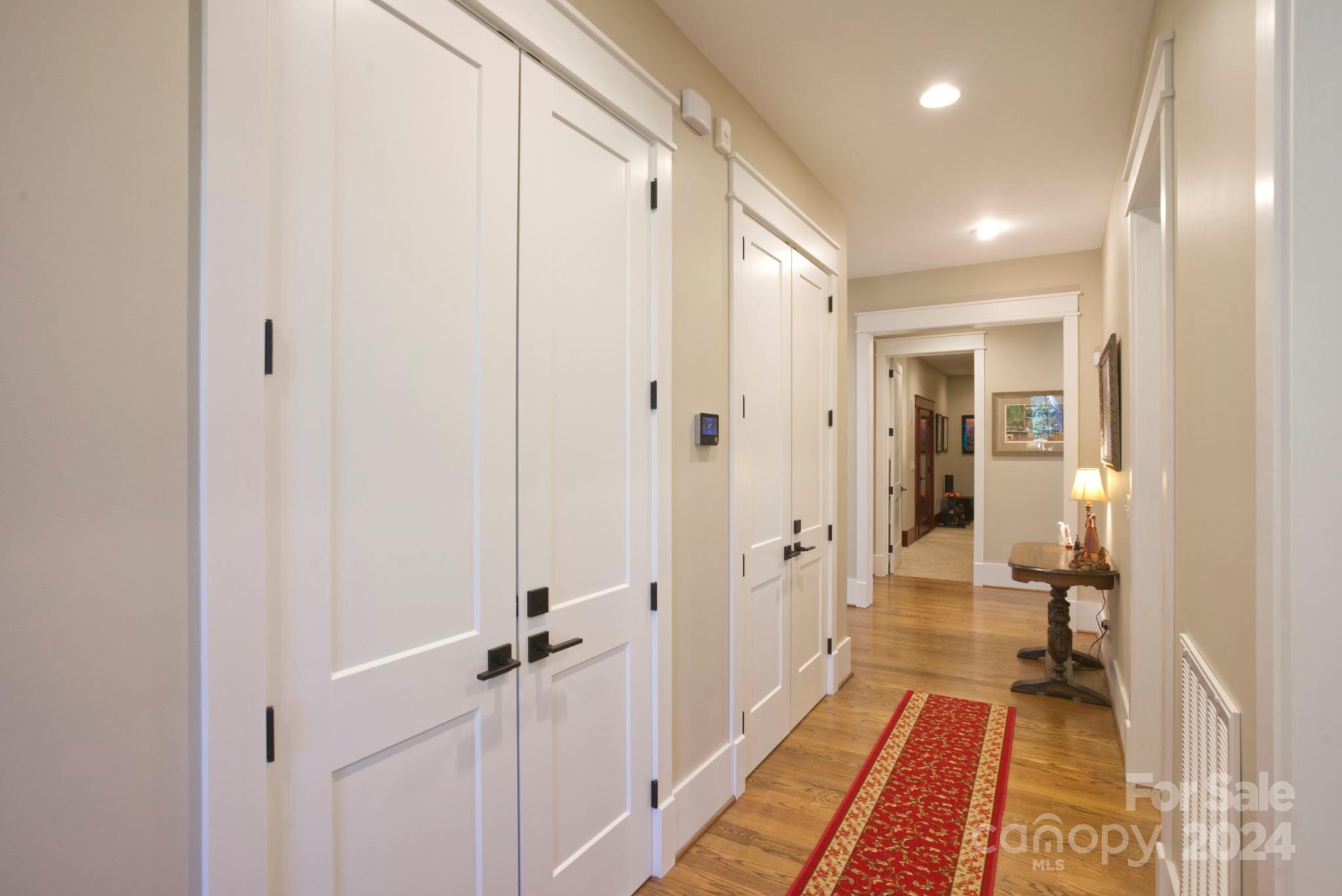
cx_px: 671
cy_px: 448
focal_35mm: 17
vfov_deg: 70.5
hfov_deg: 93.2
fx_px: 634
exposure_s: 1/2.5
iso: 200
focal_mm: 17
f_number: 10
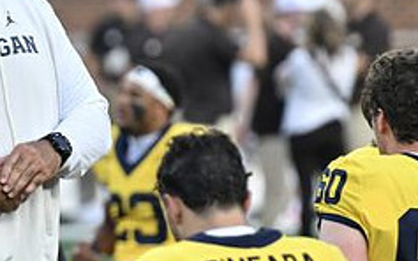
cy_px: 126
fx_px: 8530
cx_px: -7
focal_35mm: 749
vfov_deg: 1.8
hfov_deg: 2.8
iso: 500
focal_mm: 200
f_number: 2.8
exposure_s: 1/800
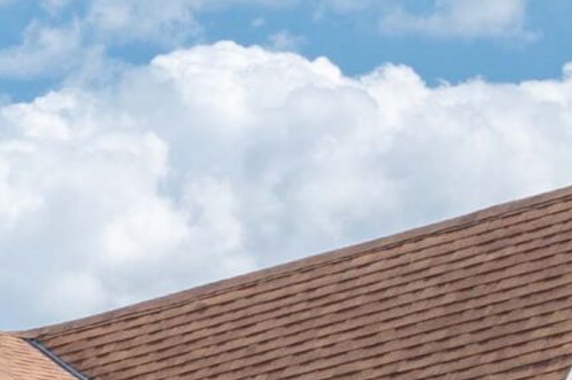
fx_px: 3239
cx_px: -1117
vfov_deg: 6.6
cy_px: 560
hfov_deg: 8.5
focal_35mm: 204
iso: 320
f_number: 8
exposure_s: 1/640
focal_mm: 23
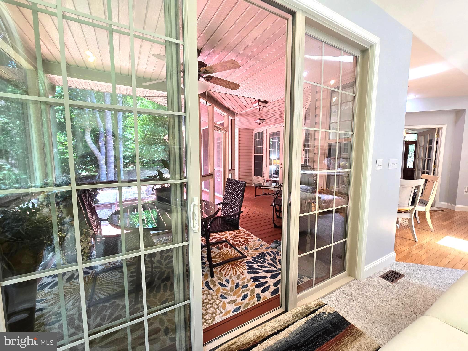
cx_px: 234
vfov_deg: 89.9
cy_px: 176
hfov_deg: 106.2
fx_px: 176
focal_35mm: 13
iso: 160
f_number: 2.2
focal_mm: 2.2
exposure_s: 1/60
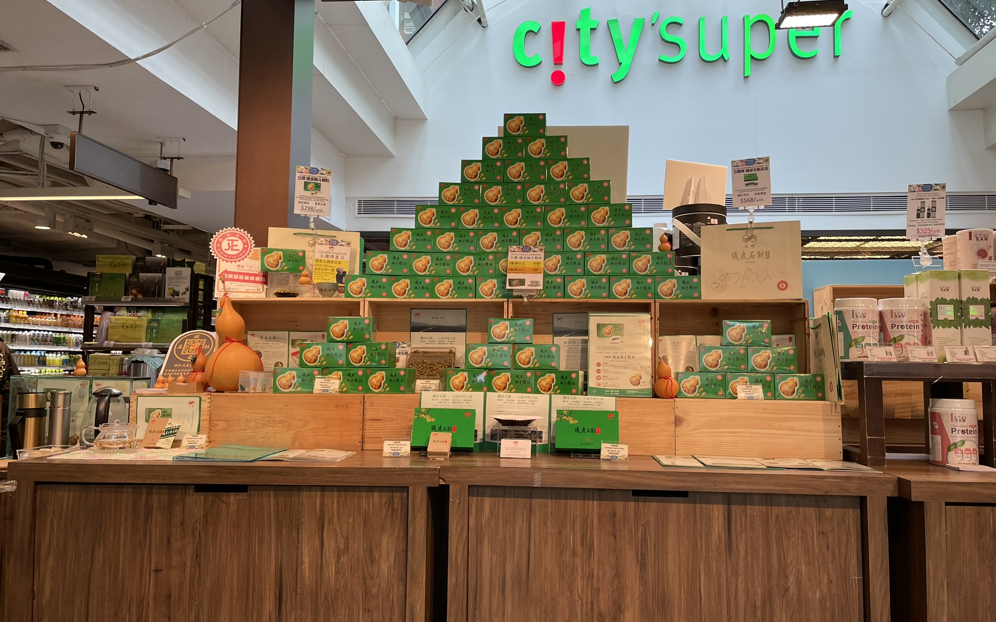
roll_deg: -0.7
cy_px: 305
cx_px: 500
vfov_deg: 46.0
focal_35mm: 27
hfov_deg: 68.4
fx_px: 733
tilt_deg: +3.3
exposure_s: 1/100
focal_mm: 5.1
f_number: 1.6
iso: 40
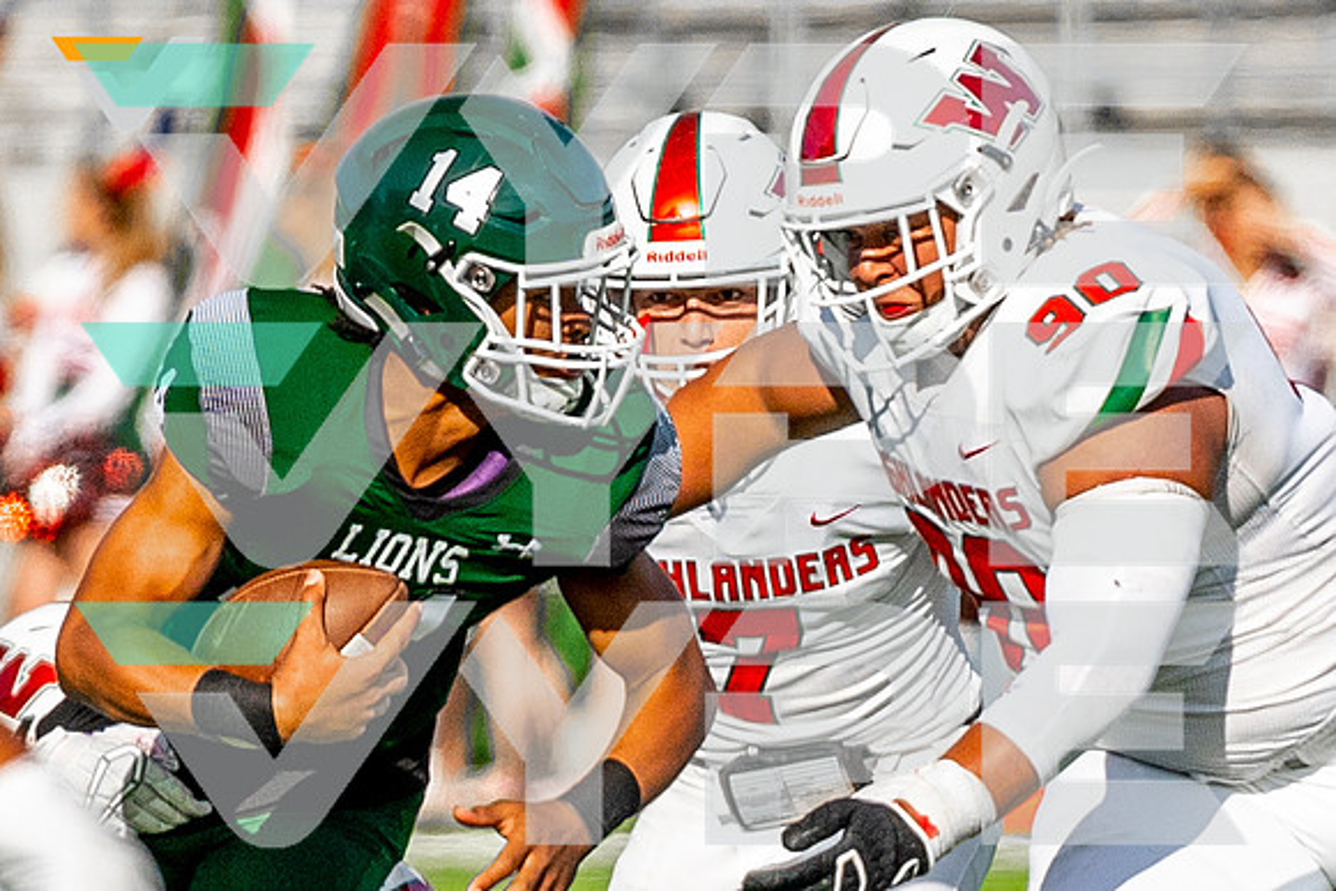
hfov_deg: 1.9
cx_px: 656
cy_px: 782
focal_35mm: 1075
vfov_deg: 1.3
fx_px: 39885
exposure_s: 1/2000
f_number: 2.8
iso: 400
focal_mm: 200
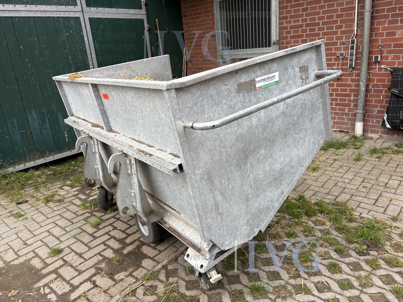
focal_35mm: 26
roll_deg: +5.4
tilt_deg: -17.5
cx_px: 202
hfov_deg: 67.3
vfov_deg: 53.1
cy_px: 151
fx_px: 303
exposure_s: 1/492
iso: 50
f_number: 1.6
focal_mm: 5.96
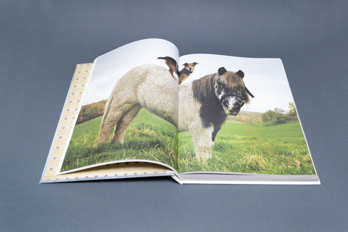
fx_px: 348
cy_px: 116
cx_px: 174
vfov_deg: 36.9
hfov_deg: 53.1
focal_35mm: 36
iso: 200
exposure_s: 1/125
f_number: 8
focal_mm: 24
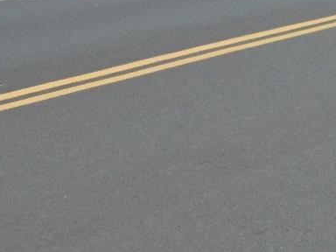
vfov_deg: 5.7
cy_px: -178
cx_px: 425
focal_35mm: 258
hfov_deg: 7.6
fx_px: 2504
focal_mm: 11.7
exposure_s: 1/640
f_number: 4.3
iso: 80
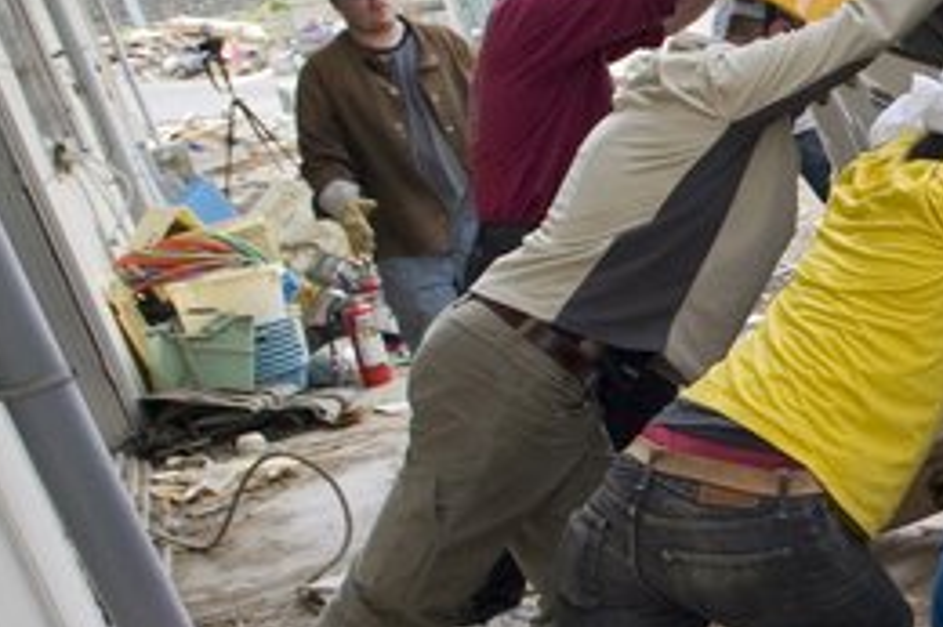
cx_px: 1364
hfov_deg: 24.4
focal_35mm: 67
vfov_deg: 20.3
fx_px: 1754
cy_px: 274
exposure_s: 1/400
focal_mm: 17
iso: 500
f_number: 6.3
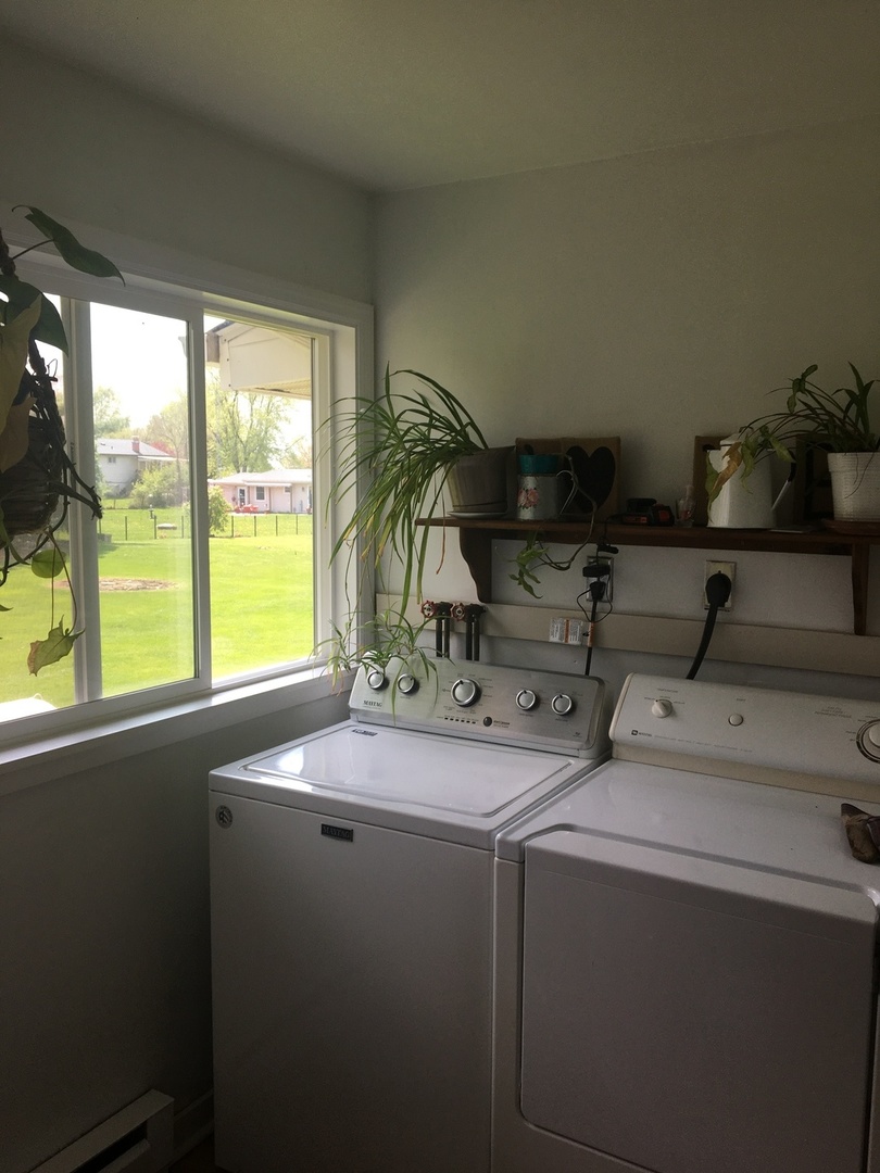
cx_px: 440
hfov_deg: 48.2
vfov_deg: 61.7
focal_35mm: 29
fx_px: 983
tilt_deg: -5.6
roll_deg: -0.7
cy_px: 586
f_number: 2.2
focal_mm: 4.15
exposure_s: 1/167
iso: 25
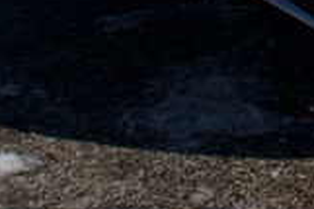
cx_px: 872
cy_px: -449
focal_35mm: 246
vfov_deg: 5.2
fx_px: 2143
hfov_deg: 7.5
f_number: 9
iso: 100
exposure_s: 1/320
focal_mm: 22
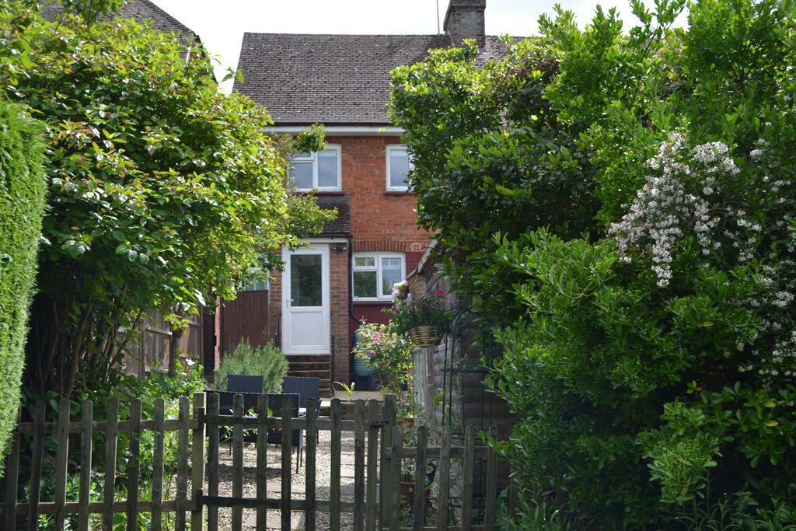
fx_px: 862
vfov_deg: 34.2
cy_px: 266
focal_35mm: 39
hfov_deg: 49.5
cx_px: 398
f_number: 5.6
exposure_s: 1/125
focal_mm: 26
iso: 100
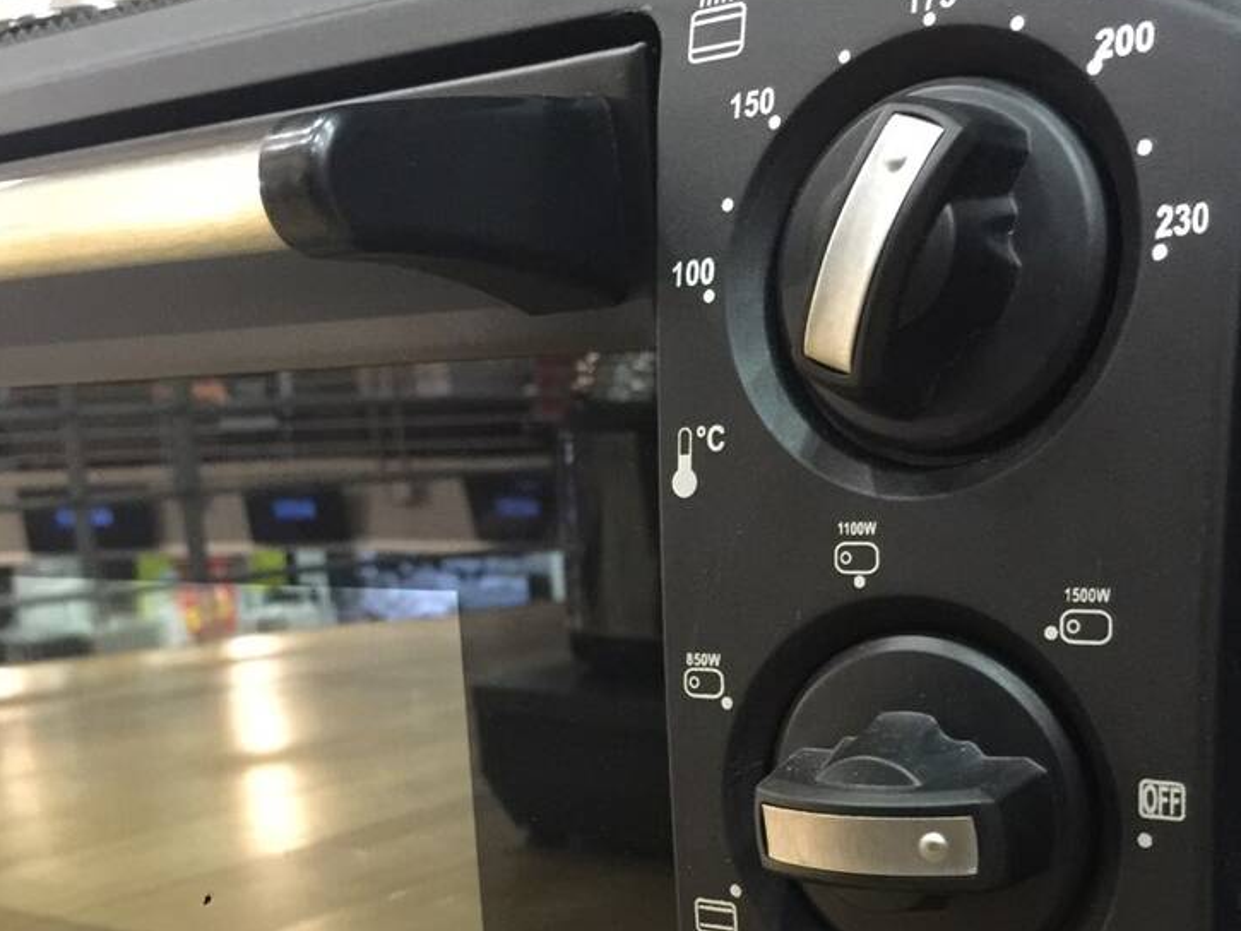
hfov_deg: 39.6
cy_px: 756
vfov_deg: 29.5
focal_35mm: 48
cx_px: 656
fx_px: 1721
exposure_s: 1/8
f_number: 2.2
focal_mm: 4.15
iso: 200
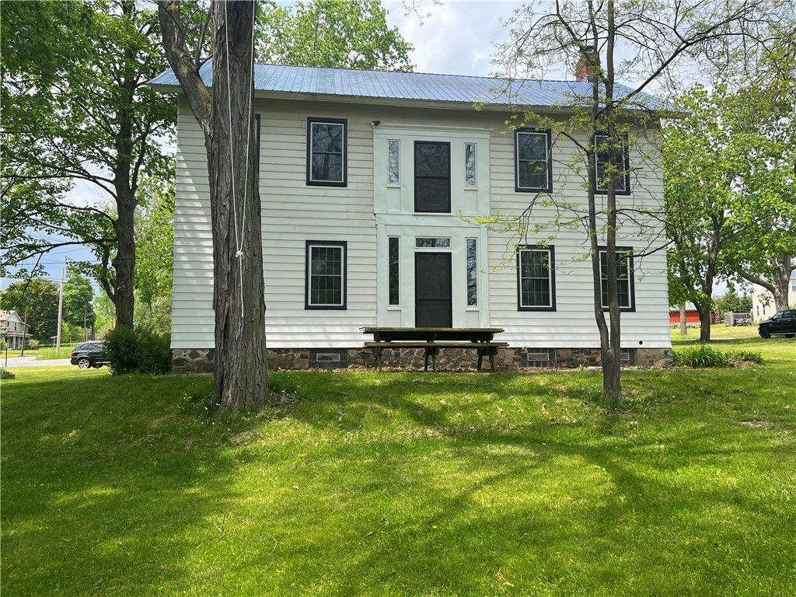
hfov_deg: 67.3
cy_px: 298
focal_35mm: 26
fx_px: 598
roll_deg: -0.2
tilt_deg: +6.7
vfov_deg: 53.1
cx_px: 398
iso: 50
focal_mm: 5.1
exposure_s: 1/1623
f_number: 1.6
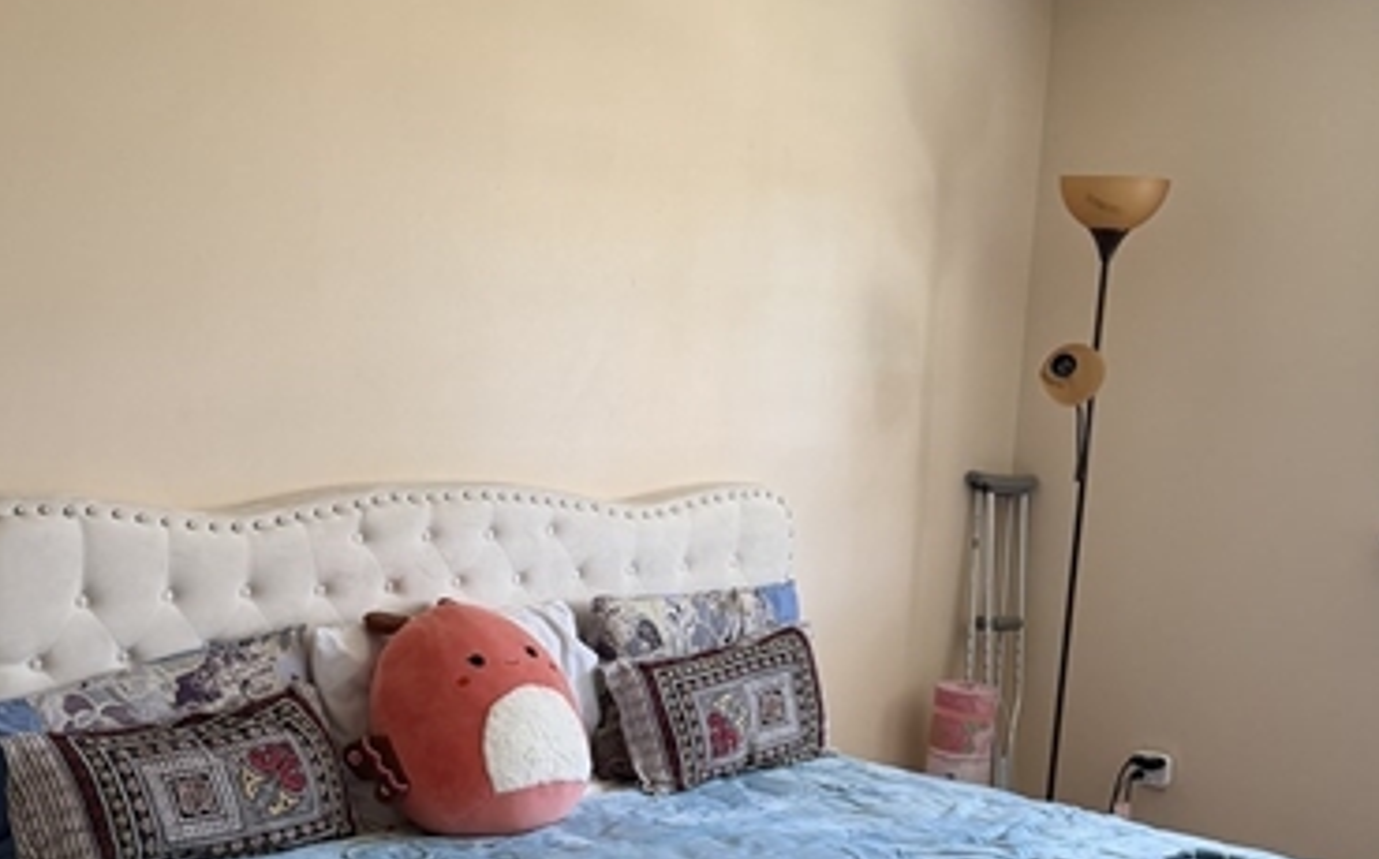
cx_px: 654
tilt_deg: -8.5
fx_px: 1990
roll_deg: -2.3
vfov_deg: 24.1
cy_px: 657
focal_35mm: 53
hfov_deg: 38.2
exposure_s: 1/60
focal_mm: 6.76
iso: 160
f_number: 1.78
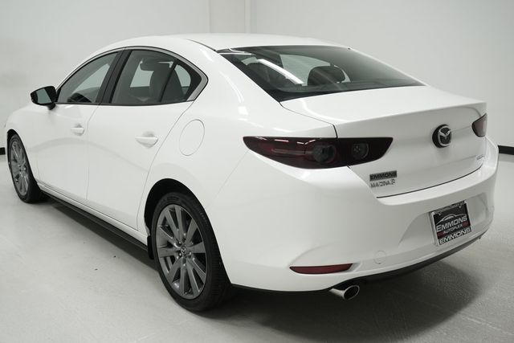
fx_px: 514
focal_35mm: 36
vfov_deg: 36.9
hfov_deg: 53.1
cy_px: 172
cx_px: 257
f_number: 5.6
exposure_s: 1/200
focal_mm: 24
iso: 500
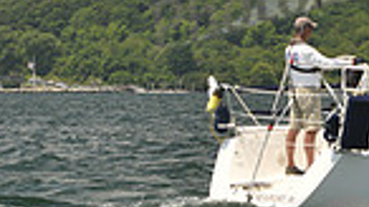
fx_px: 2846
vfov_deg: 4.2
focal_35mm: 291
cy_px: 82
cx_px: 637
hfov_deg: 7.2
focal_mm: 70
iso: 250
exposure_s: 1/640
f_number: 5.6
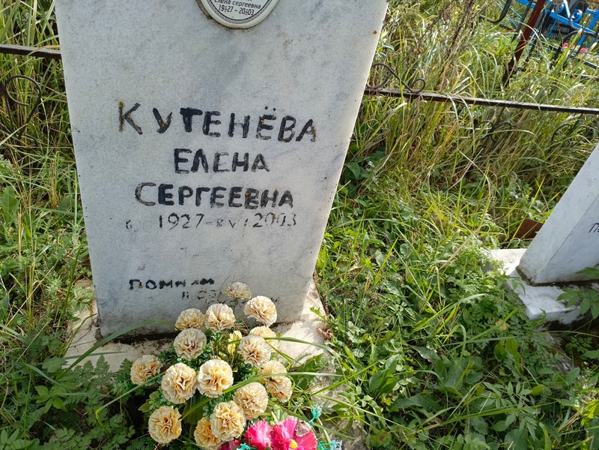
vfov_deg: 54.9
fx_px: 433
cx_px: 300
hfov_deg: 69.4
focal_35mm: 25
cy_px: 225
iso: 119
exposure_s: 1/498
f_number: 1.69
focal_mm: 4.76
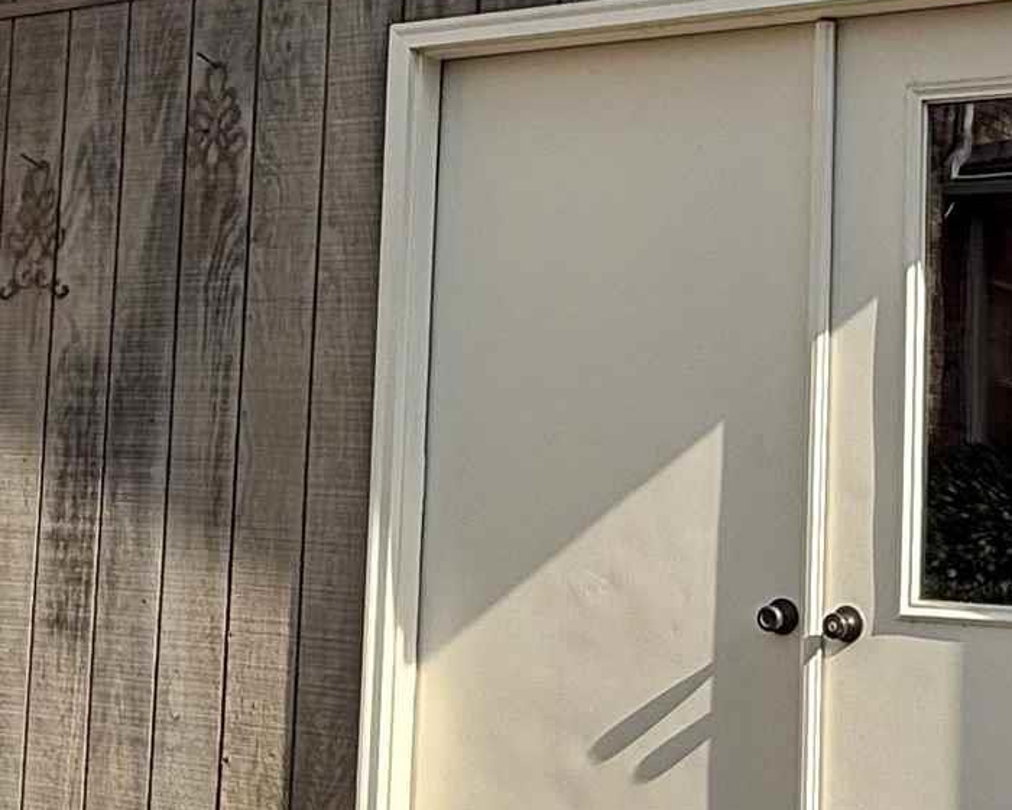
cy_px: 307
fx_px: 1797
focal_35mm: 60
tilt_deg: +4.5
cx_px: 833
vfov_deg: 25.3
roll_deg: +1.5
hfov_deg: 30.6
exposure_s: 1/970
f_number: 2.2
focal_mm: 2.22
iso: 50
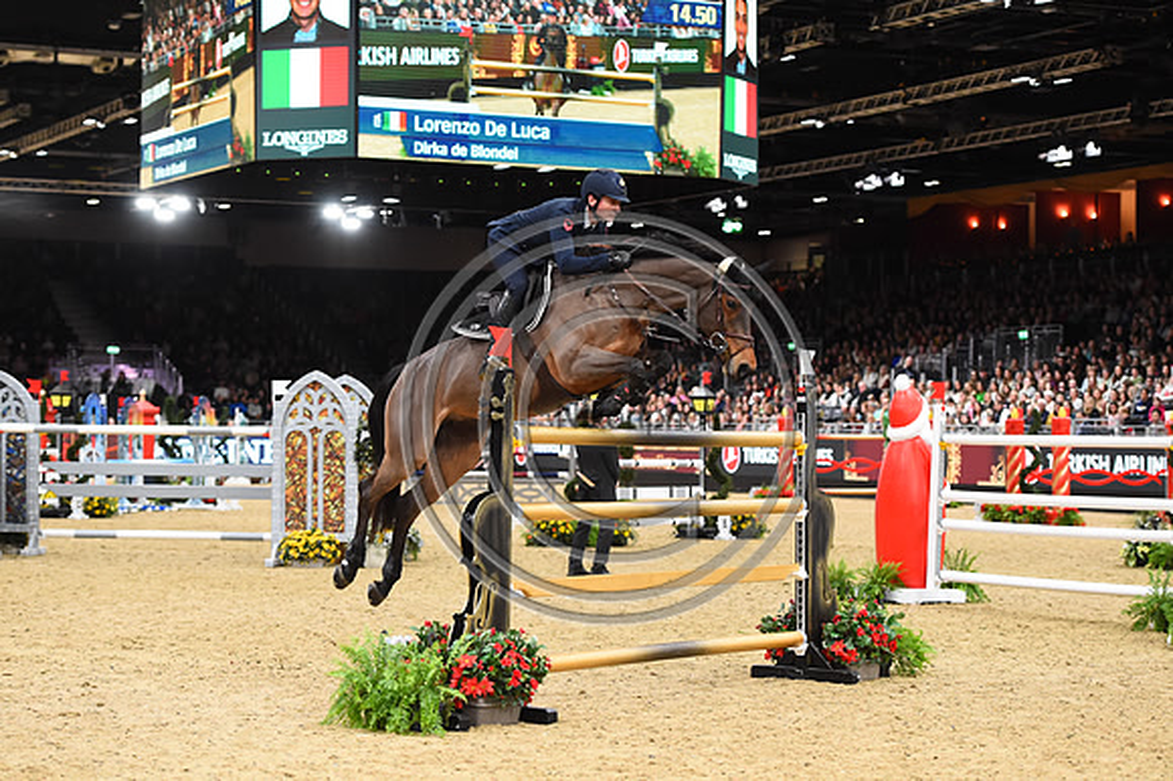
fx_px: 2800
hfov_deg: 23.7
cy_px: 390
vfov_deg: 15.9
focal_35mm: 86
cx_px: 586
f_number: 3.5
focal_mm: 86
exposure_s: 1/800
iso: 5000
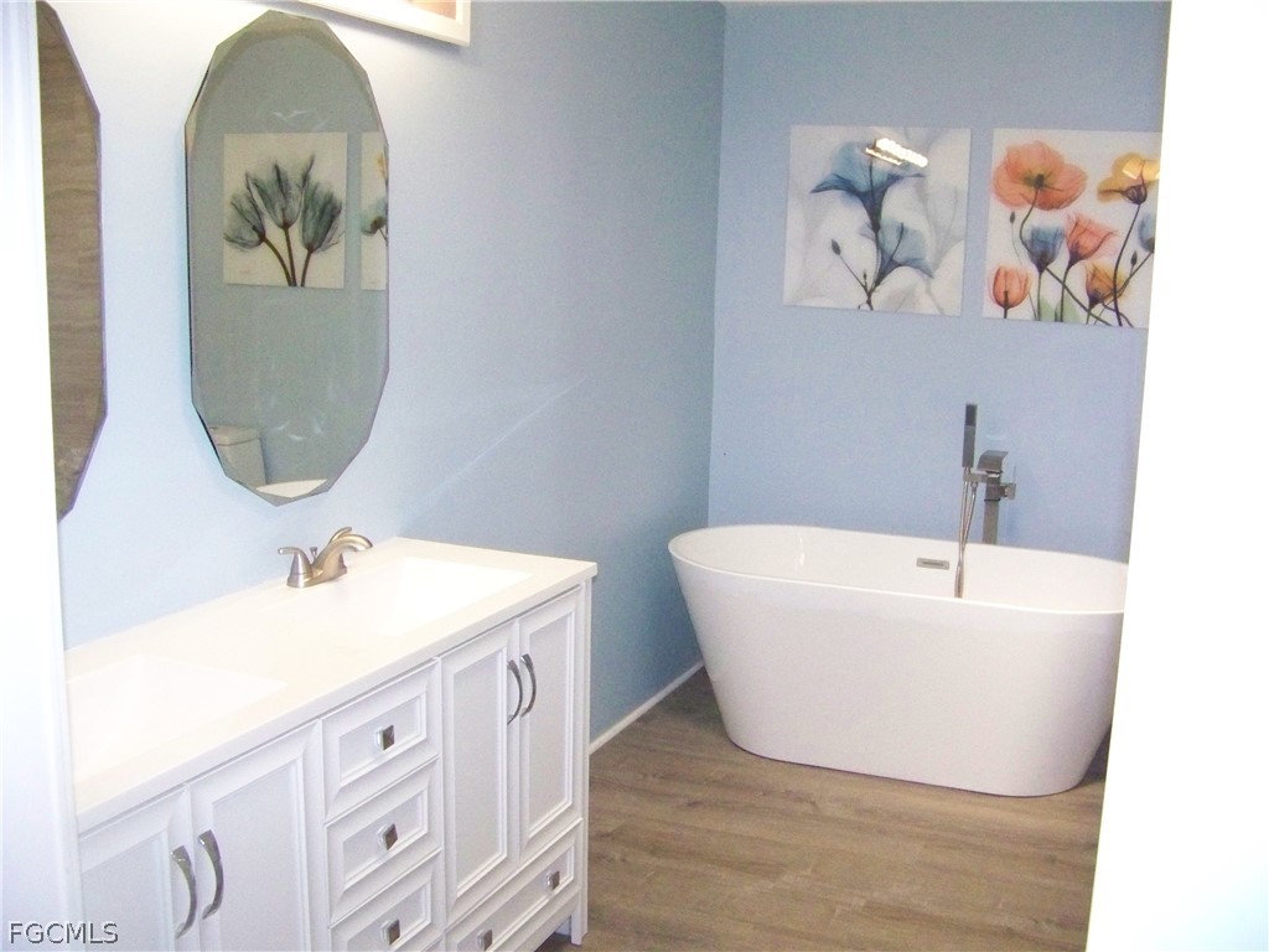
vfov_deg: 39.7
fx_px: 1320
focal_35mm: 36
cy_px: 476
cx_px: 634
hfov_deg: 51.4
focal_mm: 5.85
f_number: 2.8
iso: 800
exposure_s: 1/500
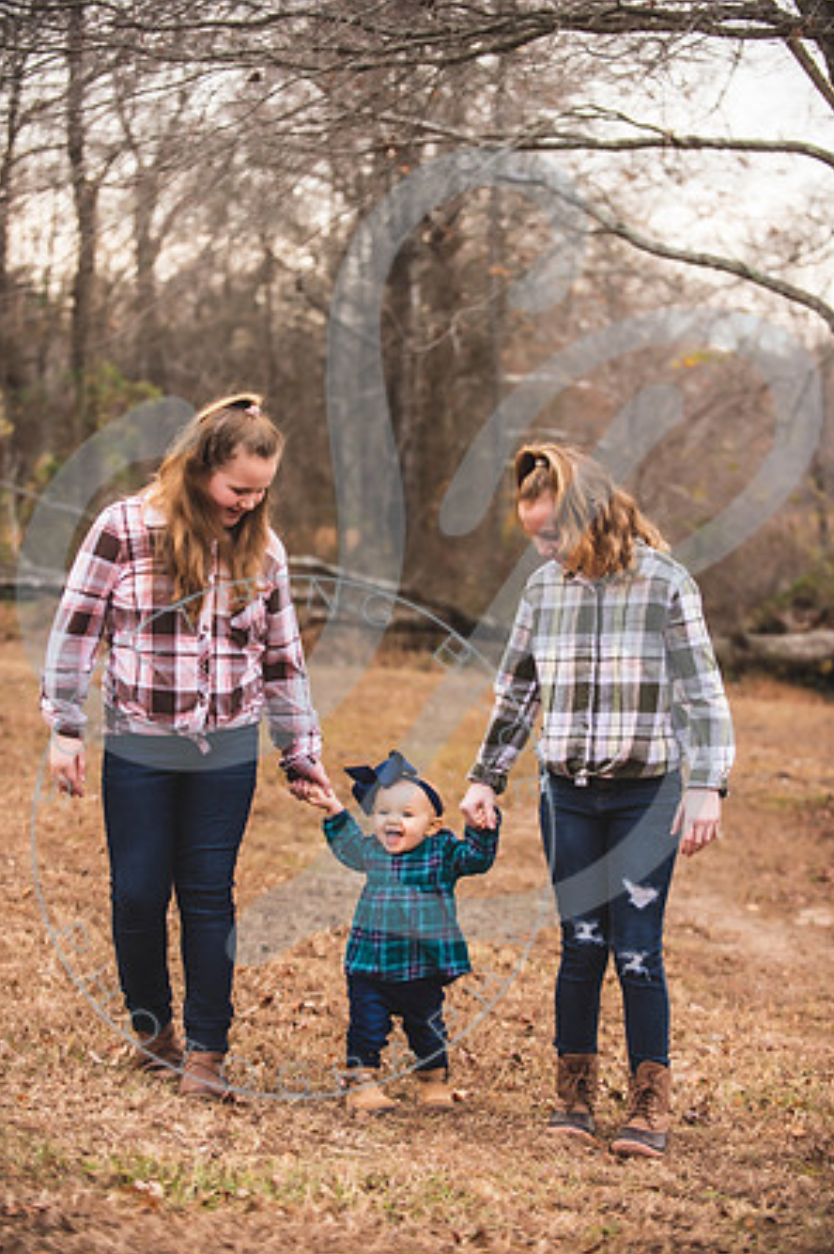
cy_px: 623
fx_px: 2889
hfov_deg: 16.4
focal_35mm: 83
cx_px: 420
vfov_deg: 24.5
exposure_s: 1/400
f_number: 4
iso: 500
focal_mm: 82
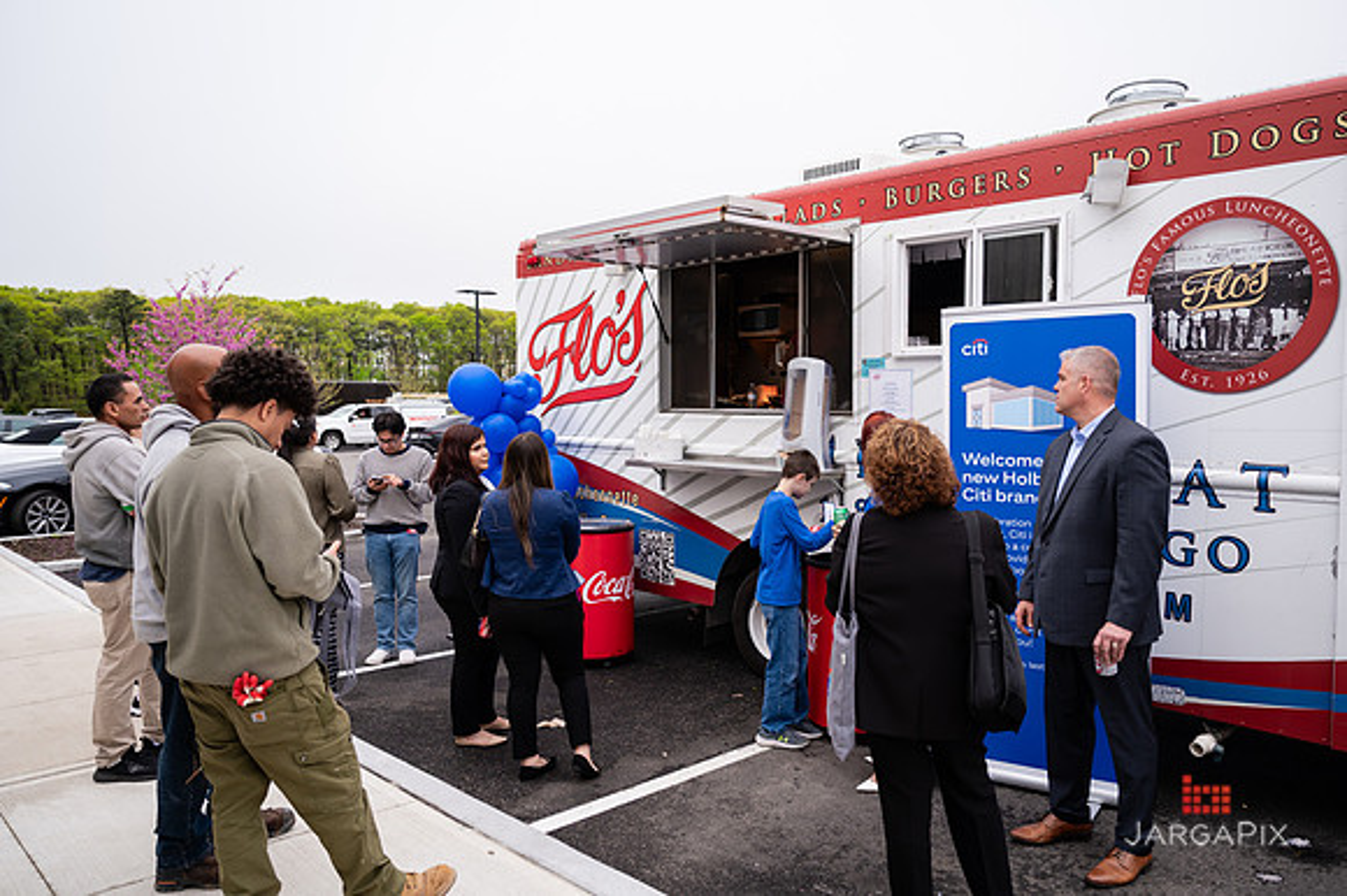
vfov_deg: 48.1
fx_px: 1004
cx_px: 687
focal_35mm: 27
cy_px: 439
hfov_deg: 67.7
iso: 200
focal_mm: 25.5
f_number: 3.2
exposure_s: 1/400
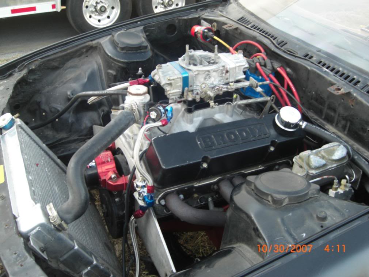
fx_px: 405
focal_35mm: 38
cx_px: 184
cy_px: 138
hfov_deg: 49.0
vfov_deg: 37.7
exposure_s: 1/80
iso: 100
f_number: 2.8
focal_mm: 7.9
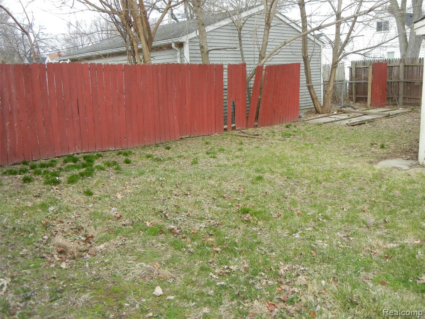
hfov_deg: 54.0
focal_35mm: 34
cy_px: 160
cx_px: 212
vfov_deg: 41.8
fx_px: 417
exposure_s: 1/282
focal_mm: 6.2
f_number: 3.6
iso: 160
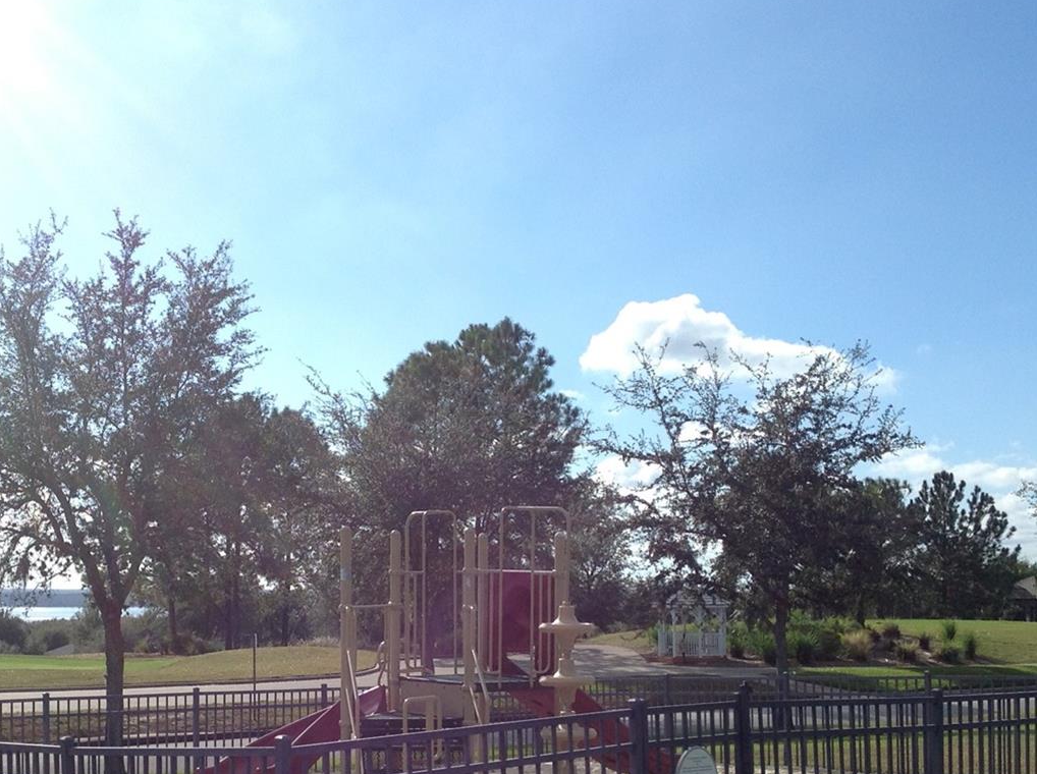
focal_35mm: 55
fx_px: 1645
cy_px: 562
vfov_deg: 26.2
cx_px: 421
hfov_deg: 34.9
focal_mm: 4.28
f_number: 2.4
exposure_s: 1/2519
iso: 64
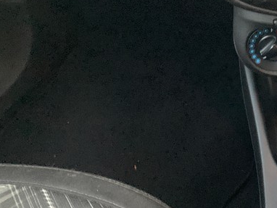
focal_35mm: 68
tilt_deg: -39.3
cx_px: 302
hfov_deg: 26.4
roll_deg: +1.8
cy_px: -16
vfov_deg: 20.7
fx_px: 544
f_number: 1.8
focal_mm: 4.25
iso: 640
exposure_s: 1/30
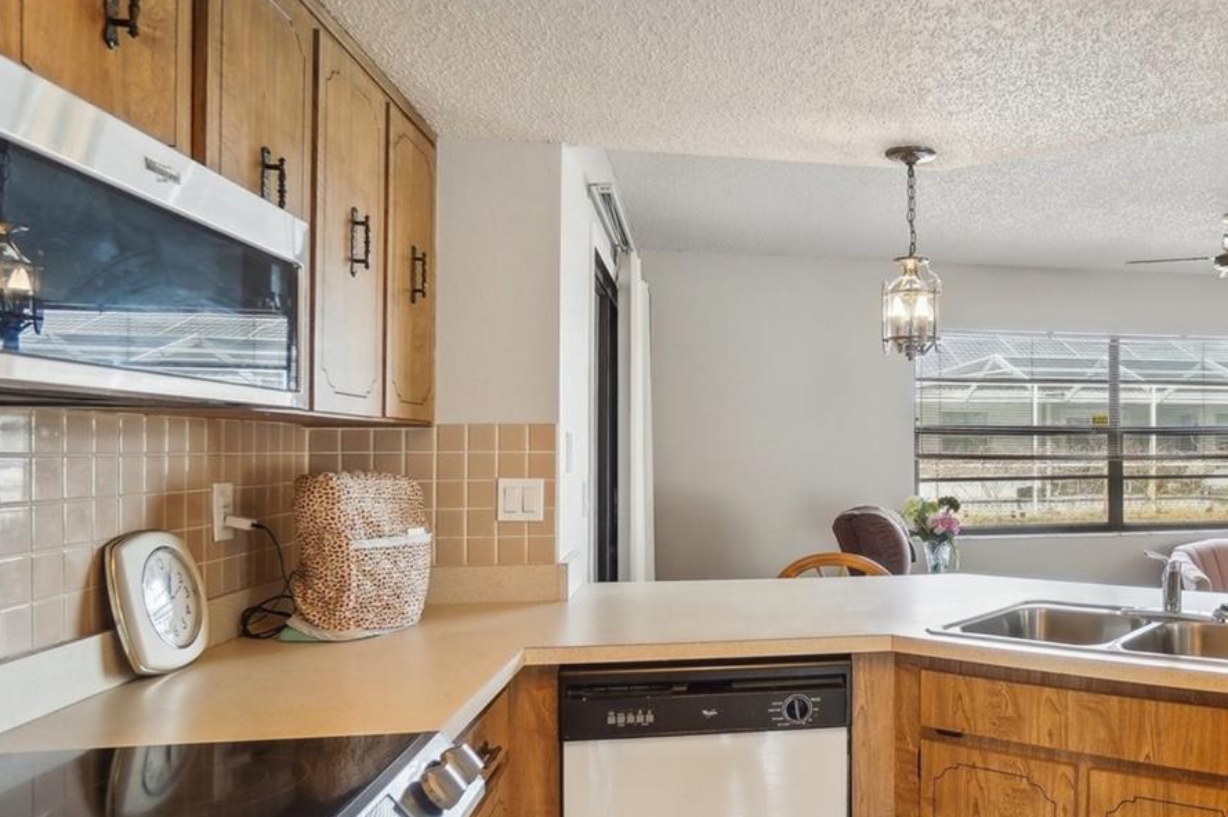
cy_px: 480
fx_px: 921
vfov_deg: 47.7
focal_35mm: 27
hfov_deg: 62.5
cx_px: 956
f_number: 8
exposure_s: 1/160
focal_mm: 10
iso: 400
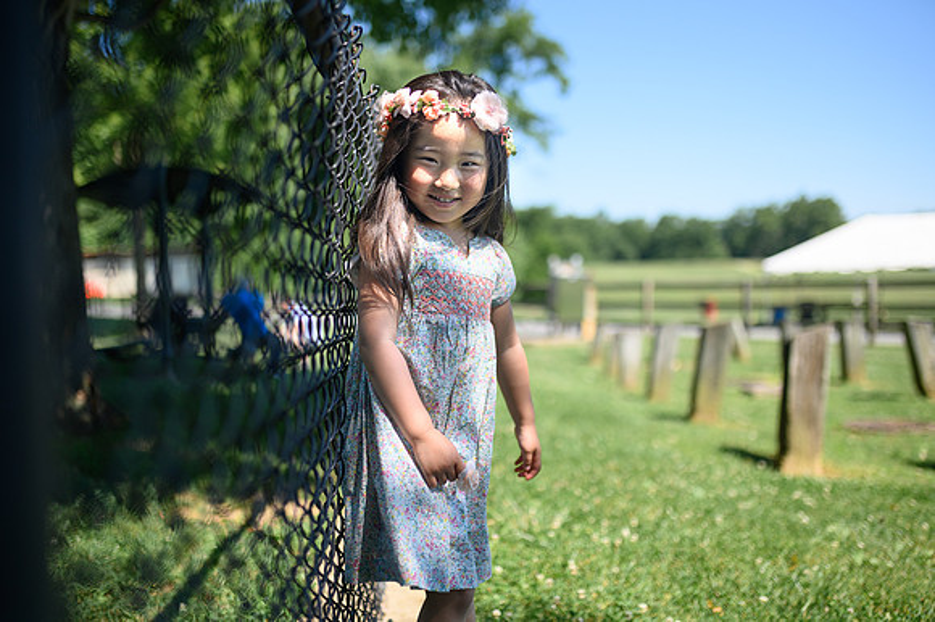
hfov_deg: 54.5
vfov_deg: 37.8
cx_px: 468
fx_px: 908
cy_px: 311
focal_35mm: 35
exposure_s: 1/4000
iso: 100
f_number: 1.8
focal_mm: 35
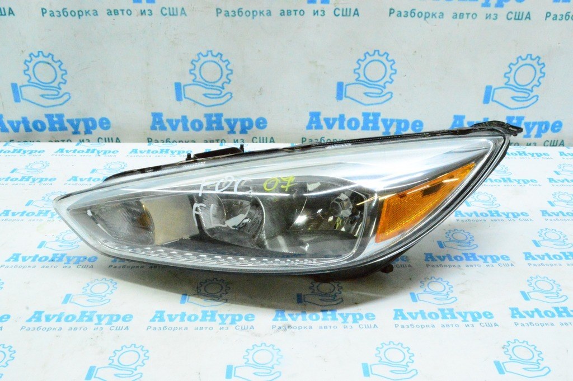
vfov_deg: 39.9
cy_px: 190
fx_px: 525
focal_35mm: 33
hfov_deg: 57.3
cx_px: 286
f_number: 25
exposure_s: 1/50
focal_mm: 22
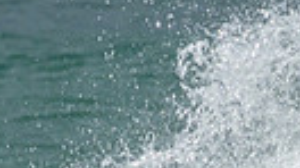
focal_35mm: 3679
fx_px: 29242
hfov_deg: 0.6
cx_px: 316
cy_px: 233
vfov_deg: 0.3
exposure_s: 1/1600
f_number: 11
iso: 1400
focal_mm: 800
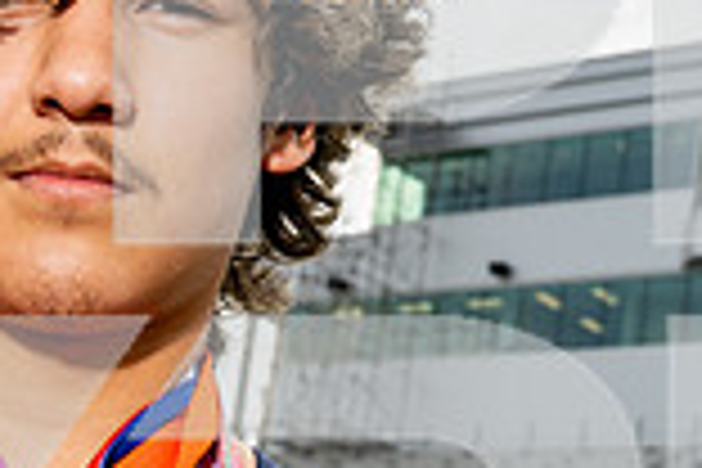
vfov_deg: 11.7
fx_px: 2242
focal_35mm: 115
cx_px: 40
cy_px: 556
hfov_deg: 17.5
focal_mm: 31
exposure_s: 1/250
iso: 100
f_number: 8
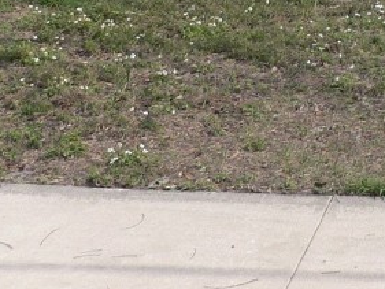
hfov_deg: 14.5
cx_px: 477
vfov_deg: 10.7
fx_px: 1458
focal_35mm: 131
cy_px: -203
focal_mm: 6
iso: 80
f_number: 4
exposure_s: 1/400
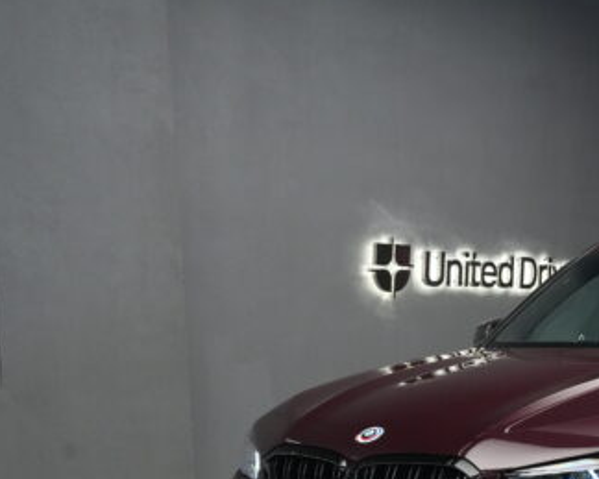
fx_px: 1223
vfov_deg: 21.5
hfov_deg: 25.7
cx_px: 643
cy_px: 464
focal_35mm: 69
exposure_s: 1/40
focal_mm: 31
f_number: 7.1
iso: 4000
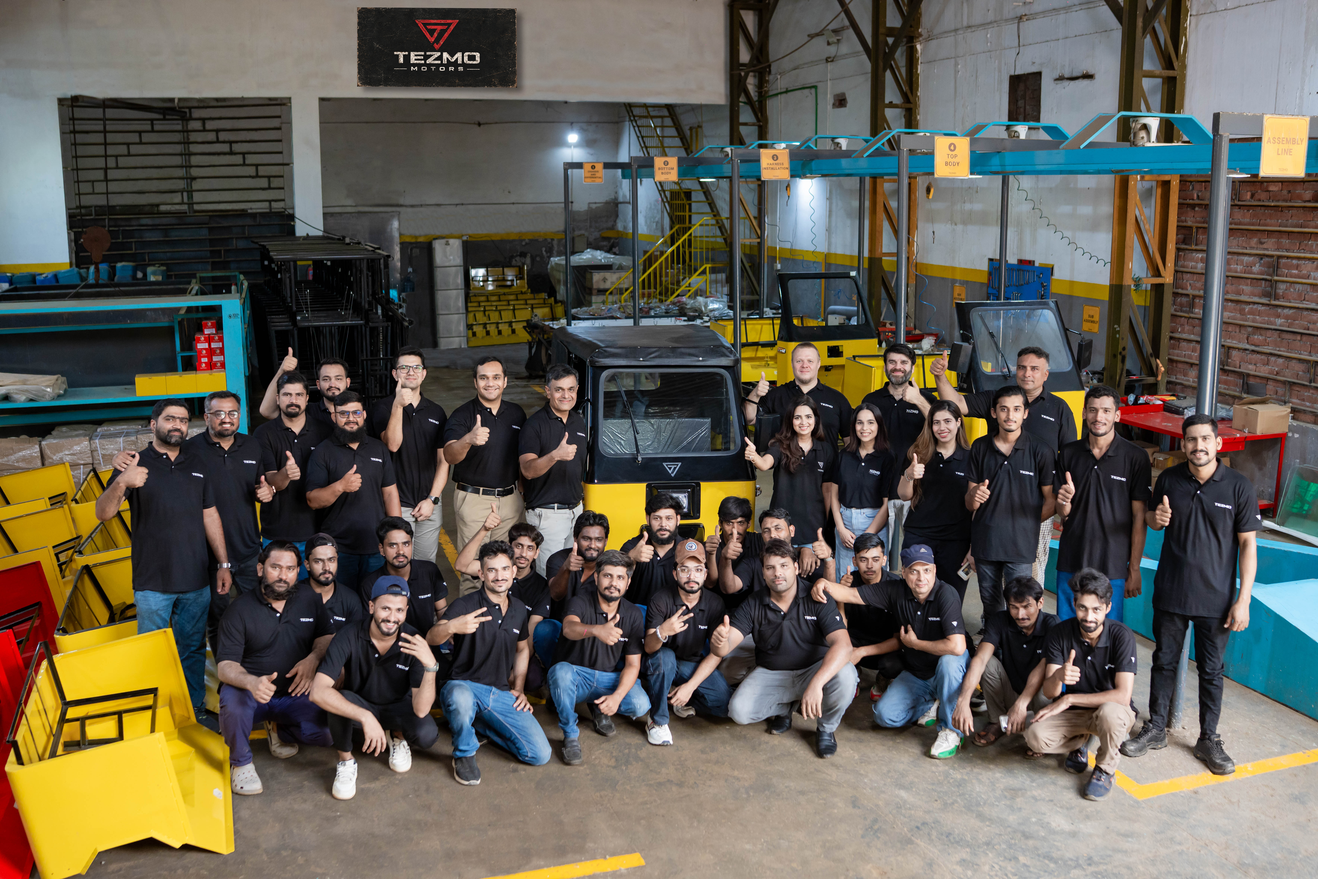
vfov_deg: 37.9
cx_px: 659
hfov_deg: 54.4
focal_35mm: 35
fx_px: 1281
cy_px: 440
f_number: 3.2
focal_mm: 35
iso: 1250
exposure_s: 1/200
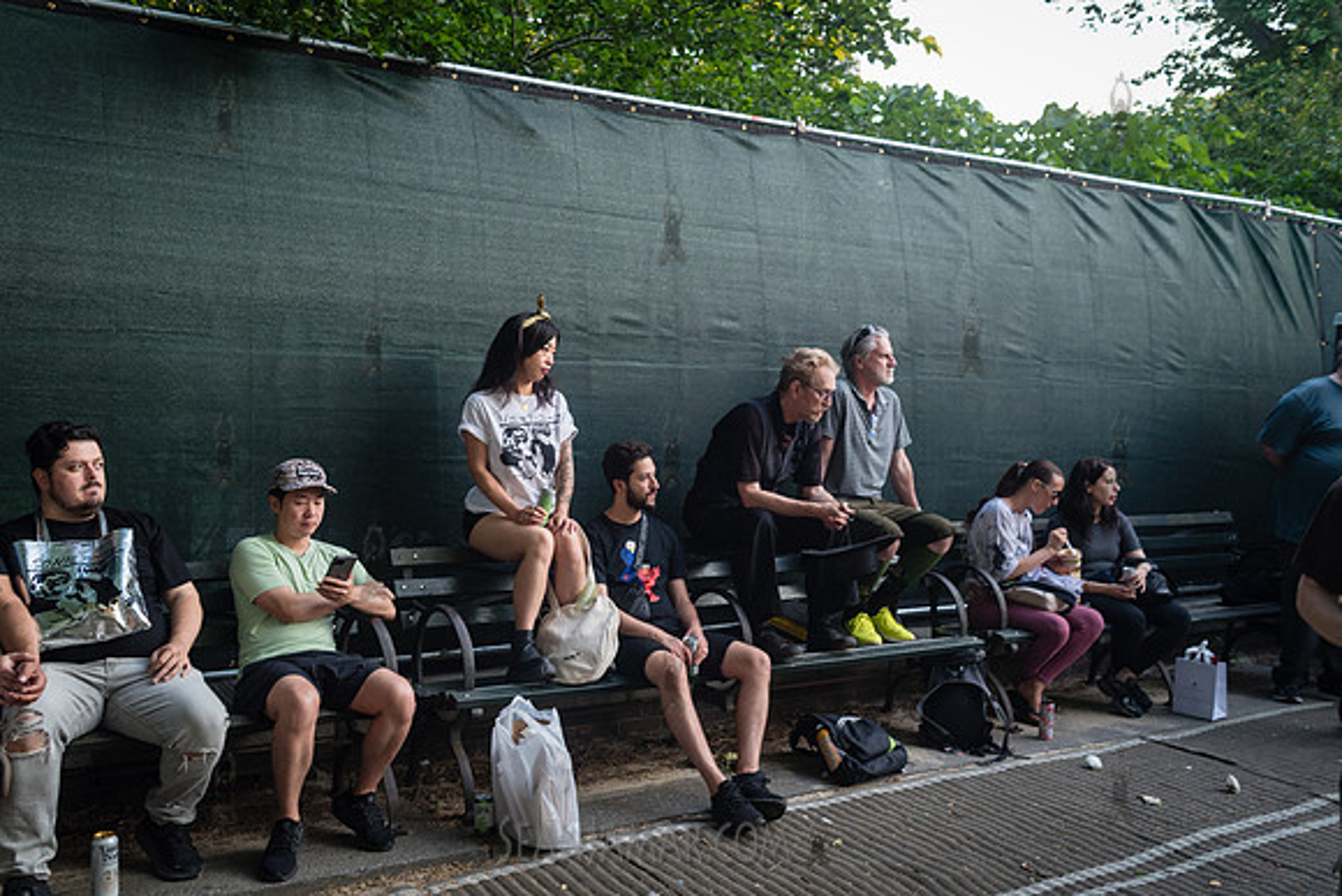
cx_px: 671
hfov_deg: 54.4
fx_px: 1305
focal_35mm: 35
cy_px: 448
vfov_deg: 37.9
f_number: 3.5
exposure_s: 1/250
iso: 1000
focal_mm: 35
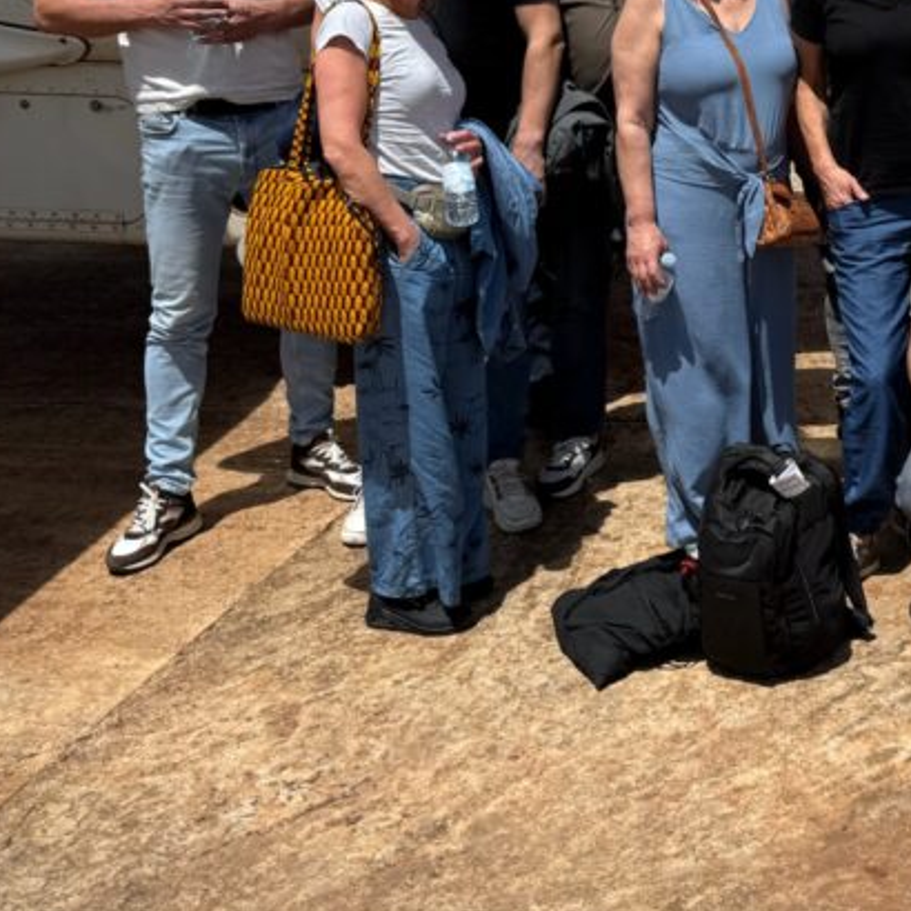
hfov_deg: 31.0
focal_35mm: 53
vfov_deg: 31.6
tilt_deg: -13.0
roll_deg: +1.3
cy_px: 227
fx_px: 1578
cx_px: 791
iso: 80
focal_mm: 6.76
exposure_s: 1/6711
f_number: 1.78
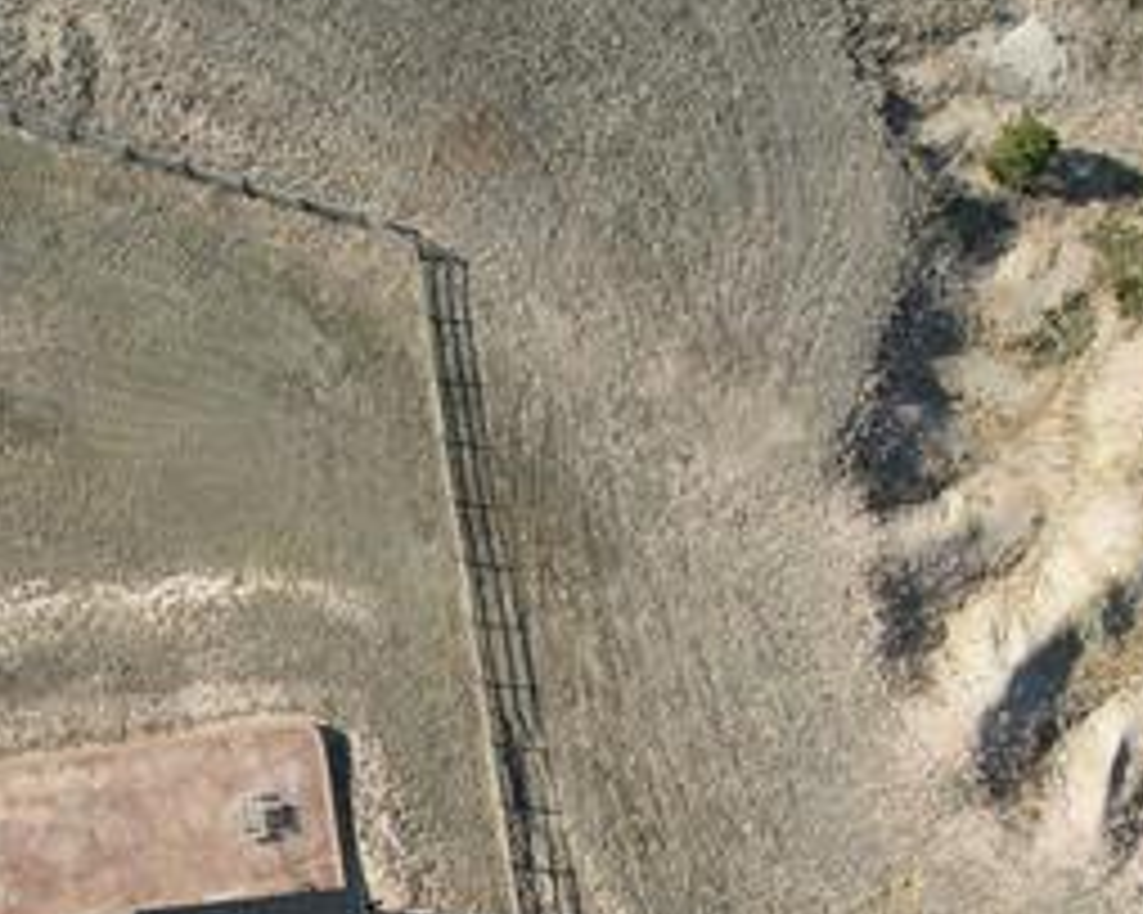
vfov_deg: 27.5
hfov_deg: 35.2
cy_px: 914
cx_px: 274
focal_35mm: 52
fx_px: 1758
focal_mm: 8.38
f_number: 2.8
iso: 100
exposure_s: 1/1000
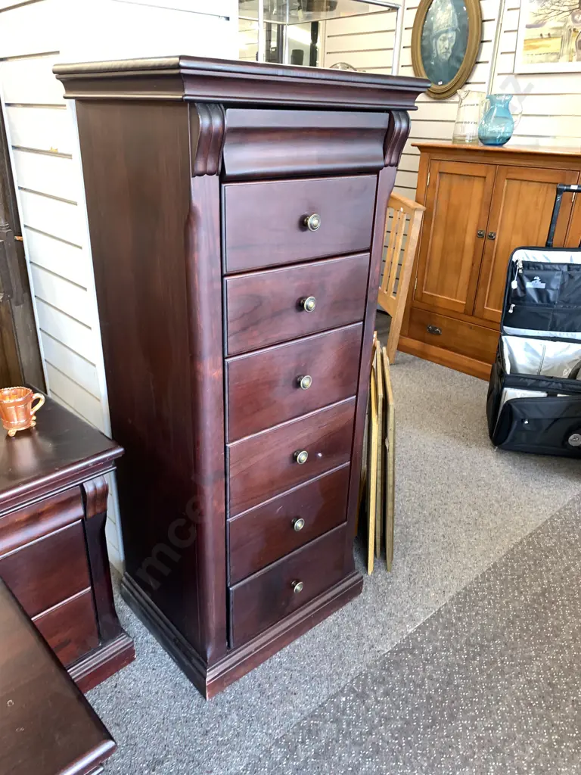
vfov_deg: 67.3
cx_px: 290
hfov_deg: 53.1
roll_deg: -2.1
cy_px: 388
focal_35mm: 26
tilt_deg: -24.6
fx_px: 582
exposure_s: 1/50
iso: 125
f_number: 1.8
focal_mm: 4.25
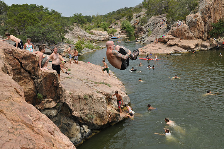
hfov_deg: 53.2
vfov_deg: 36.8
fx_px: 224
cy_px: 74
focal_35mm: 36
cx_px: 112
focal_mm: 24
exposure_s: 1/640
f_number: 8
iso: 200
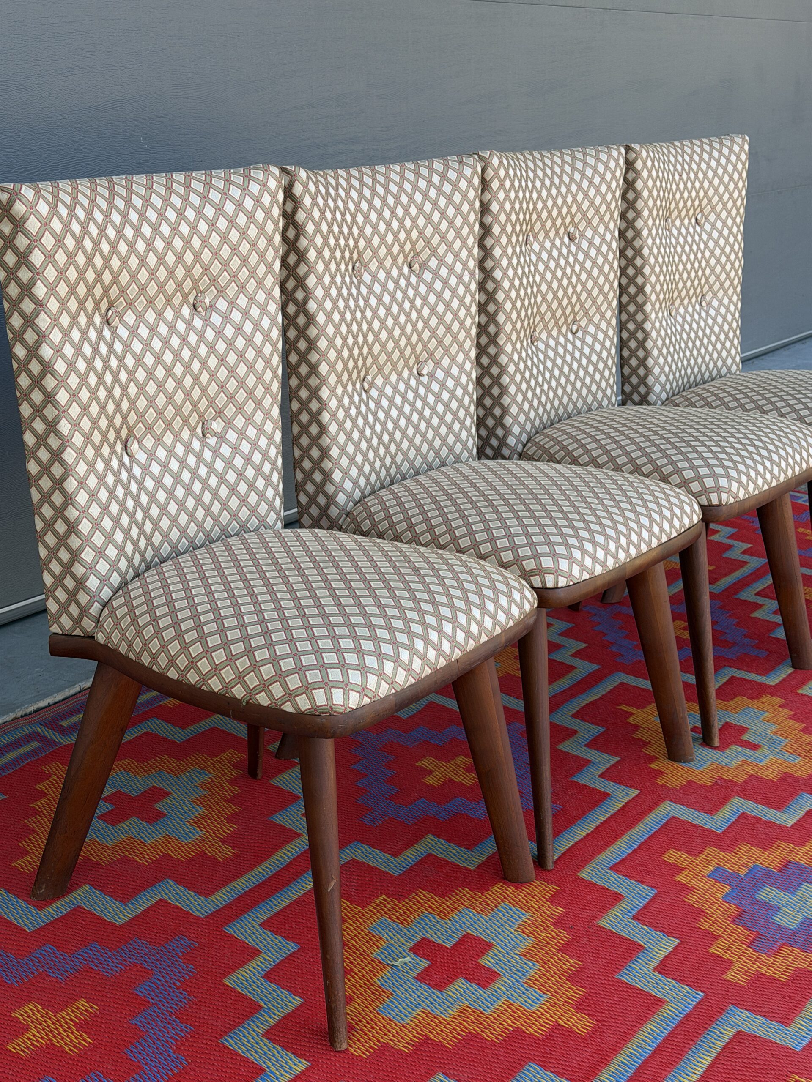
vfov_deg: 39.7
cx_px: 406
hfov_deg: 30.3
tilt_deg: -17.1
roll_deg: -0.3
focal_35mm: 48
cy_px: 541
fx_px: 1501
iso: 64
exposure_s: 1/390
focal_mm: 6.76
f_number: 1.78
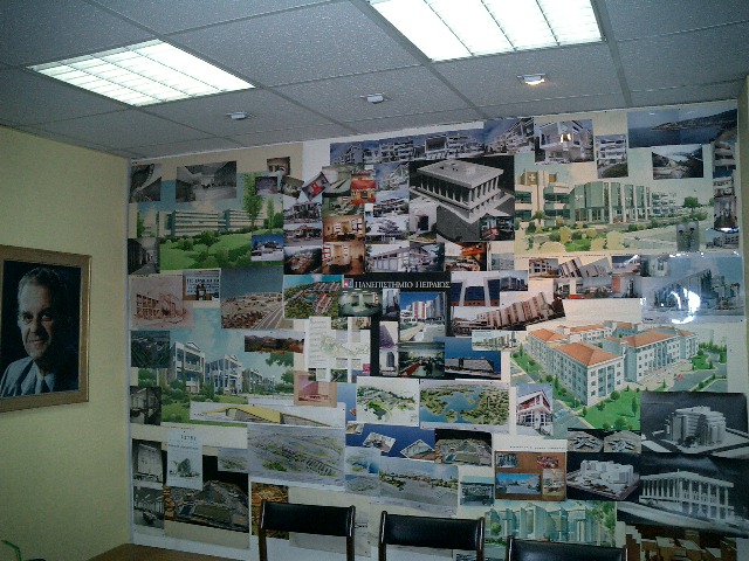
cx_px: 374
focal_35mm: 35
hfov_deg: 52.6
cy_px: 280
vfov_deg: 40.7
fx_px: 757
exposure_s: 1/40
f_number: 4.2
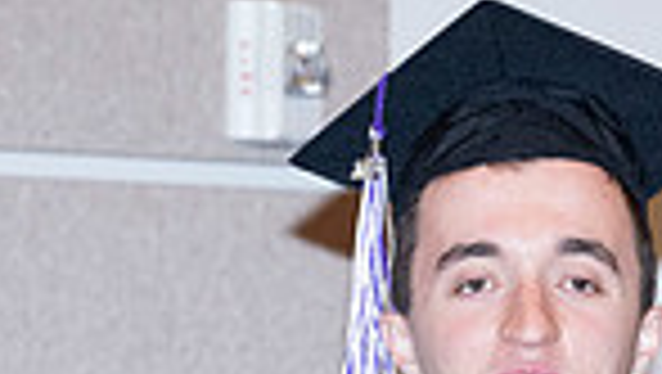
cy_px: 991
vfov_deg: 1.8
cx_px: 544
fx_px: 11754
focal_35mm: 669
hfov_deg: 3.2
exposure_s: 1/80
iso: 800
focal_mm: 120
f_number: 5.6
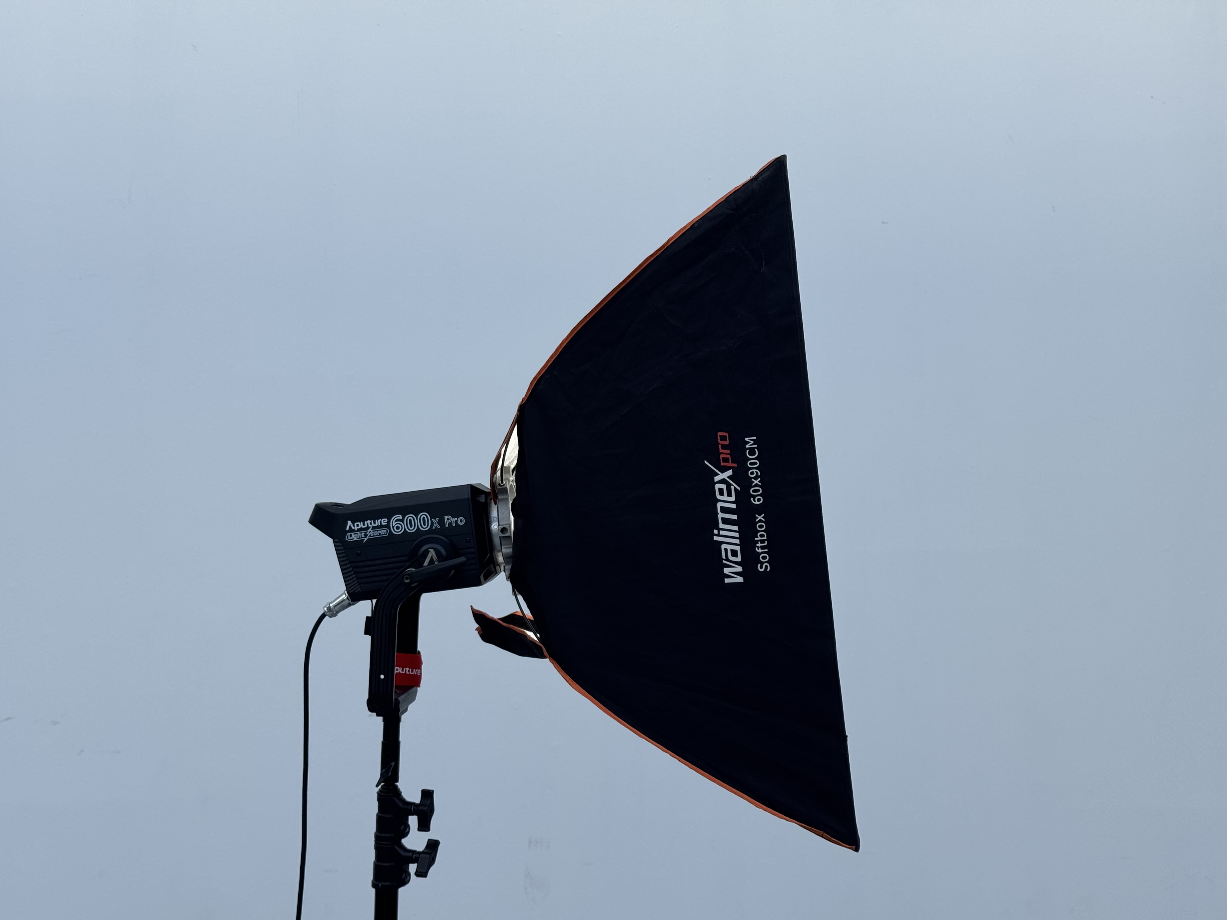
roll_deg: +0.9
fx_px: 1701
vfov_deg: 30.3
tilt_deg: +0.2
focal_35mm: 48
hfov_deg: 39.7
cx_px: 614
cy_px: 460
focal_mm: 6.76
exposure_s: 1/783
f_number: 1.78
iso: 64
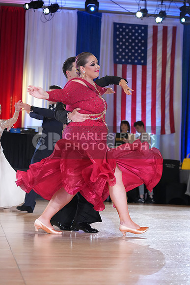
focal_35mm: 88
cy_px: 142
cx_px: 95
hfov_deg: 15.5
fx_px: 696
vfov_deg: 23.1
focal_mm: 88
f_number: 4
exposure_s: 1/500
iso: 4000
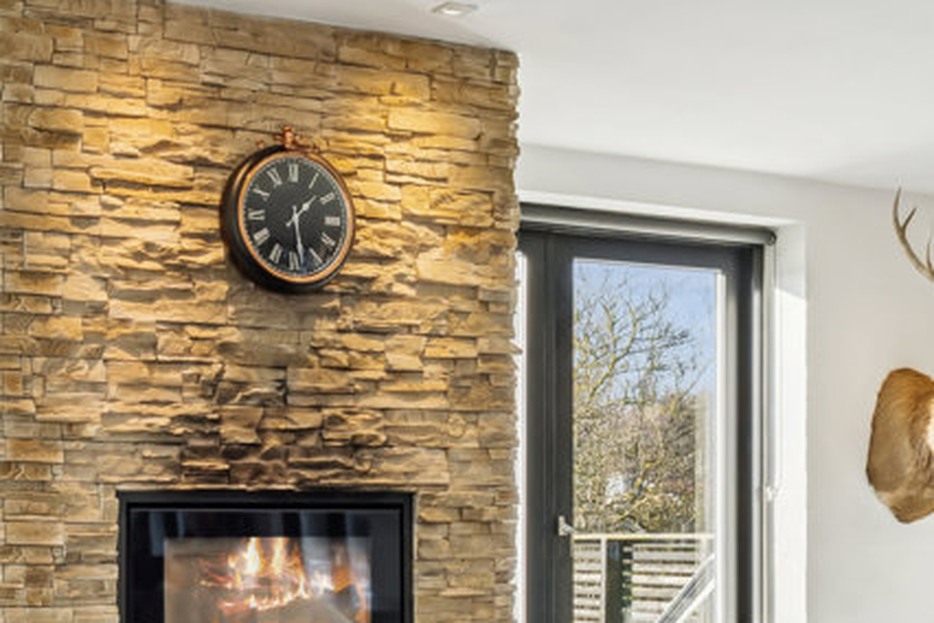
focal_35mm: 62
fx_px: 1608
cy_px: 565
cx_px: 243
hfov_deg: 31.8
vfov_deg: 21.4
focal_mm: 22.5
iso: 200
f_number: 8
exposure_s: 1/100
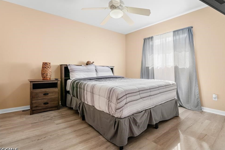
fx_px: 106
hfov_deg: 93.2
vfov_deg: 70.4
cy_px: 74
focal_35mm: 17
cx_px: 118
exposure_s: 1/6
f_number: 10
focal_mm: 16
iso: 320
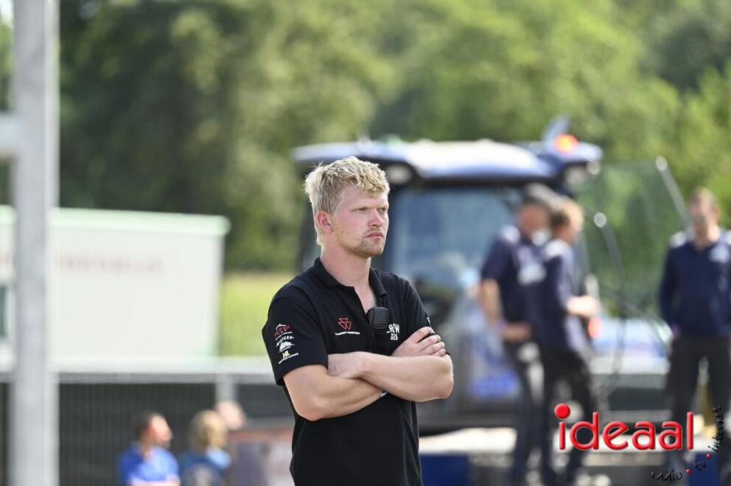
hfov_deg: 5.2
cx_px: 366
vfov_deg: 3.4
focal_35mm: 400
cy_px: 243
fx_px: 8113
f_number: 5.6
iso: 320
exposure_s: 1/320
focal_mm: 400
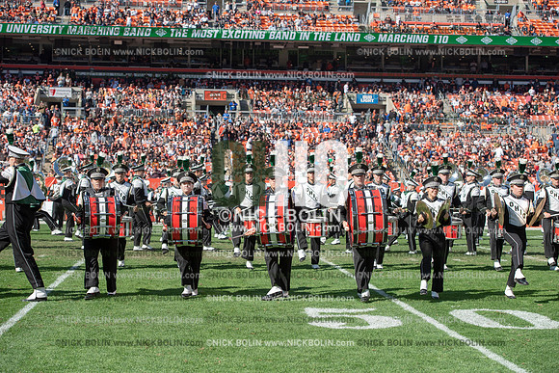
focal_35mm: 70
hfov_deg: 28.8
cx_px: 280
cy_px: 186
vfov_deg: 19.5
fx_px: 1087
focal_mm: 70
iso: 400
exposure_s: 1/2000
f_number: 5
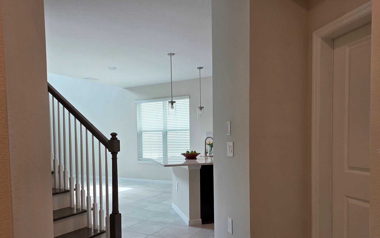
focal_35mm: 27
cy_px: 151
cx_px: 192
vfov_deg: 45.6
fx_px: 280
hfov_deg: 68.4
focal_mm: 6.3
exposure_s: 1/120
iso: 32
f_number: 1.7
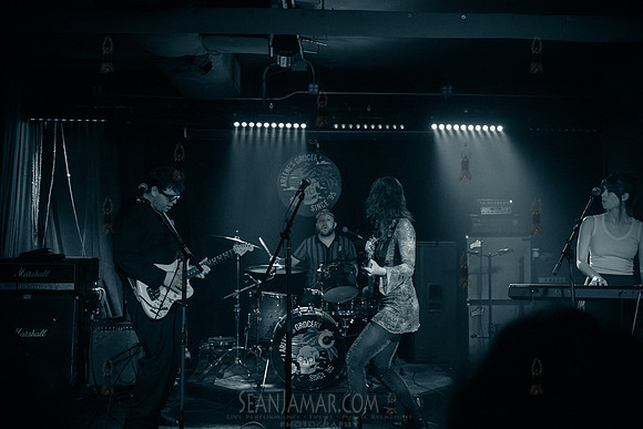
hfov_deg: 50.7
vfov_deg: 35.1
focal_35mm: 38
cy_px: 214
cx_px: 322
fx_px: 679
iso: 16000
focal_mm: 38
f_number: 3.2
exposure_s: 1/320
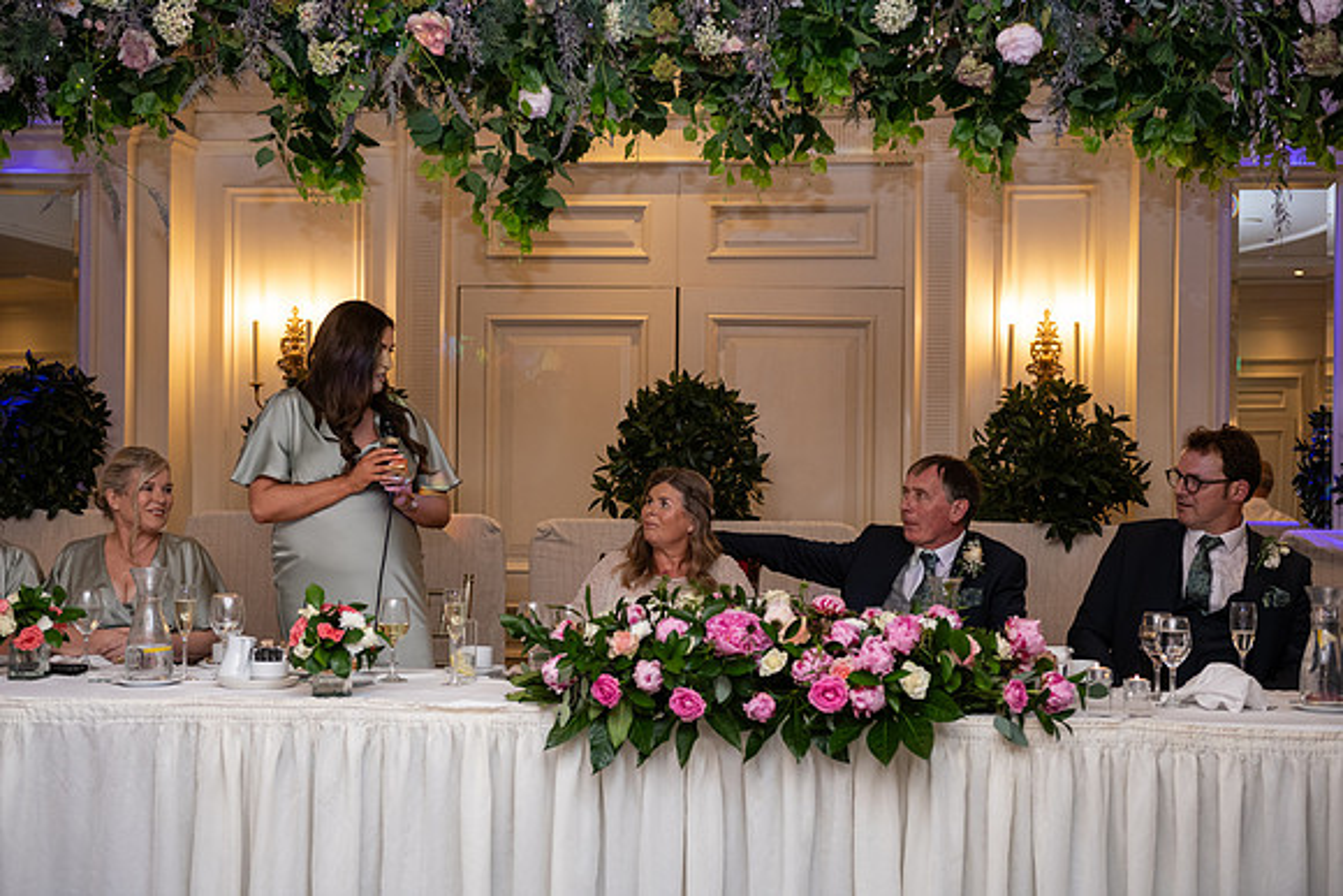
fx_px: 1940
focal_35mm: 52
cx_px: 672
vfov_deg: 26.0
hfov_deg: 38.2
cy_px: 448
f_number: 3.5
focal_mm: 52
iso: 640
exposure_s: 1/160
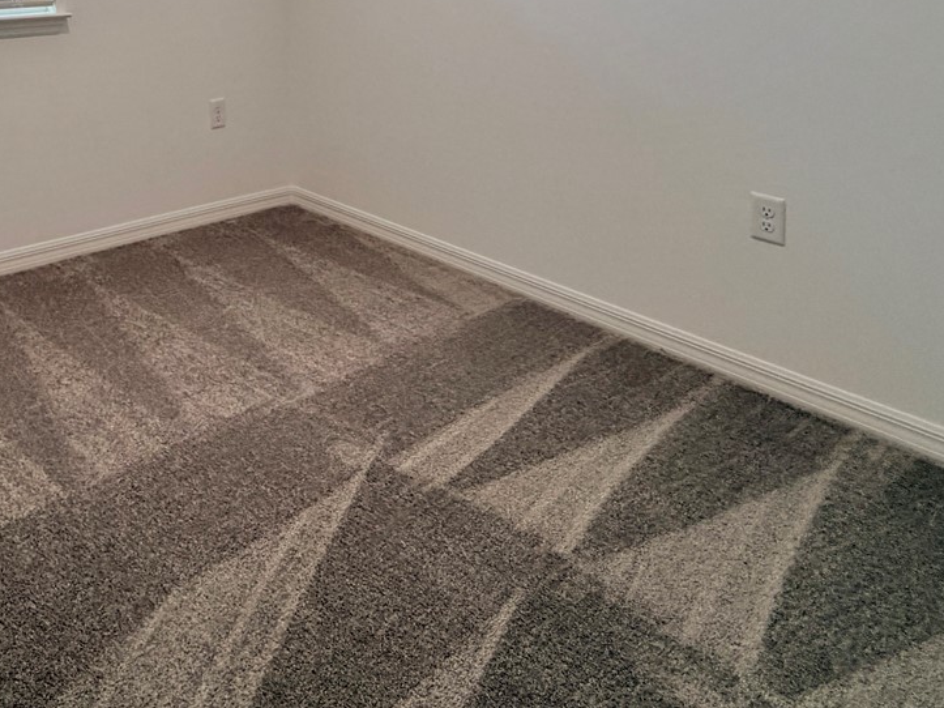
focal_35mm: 31
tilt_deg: -0.1
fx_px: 845
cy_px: -71
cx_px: 161
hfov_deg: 53.6
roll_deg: -0.2
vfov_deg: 37.9
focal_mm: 2.22
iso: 160
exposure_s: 1/120
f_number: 2.2
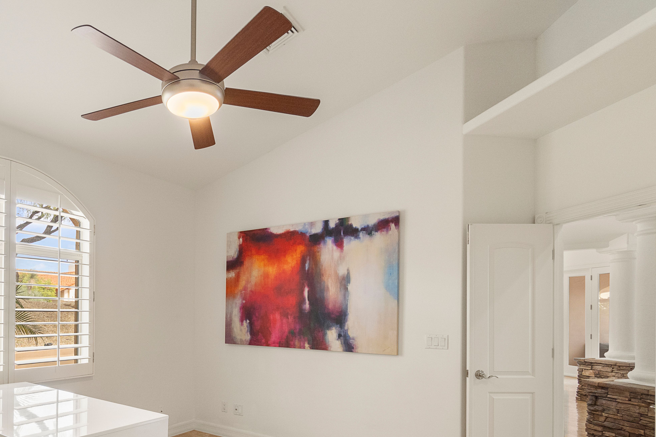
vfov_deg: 52.9
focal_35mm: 23
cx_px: 193
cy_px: 322
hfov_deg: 72.6
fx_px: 419
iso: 400
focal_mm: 10
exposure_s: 1/80
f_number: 8
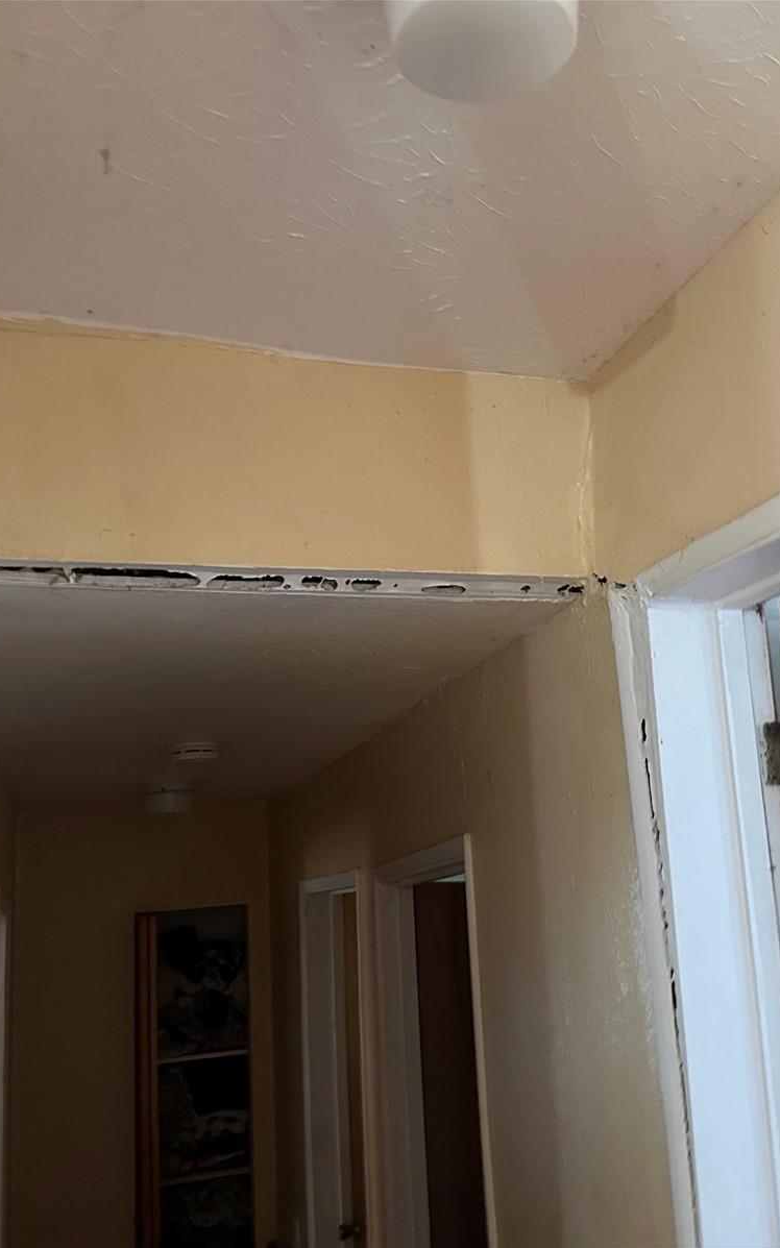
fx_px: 1157
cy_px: 625
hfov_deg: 37.1
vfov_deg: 56.7
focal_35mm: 34
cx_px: 470
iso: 1000
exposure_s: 1/30
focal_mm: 6.86
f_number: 1.78
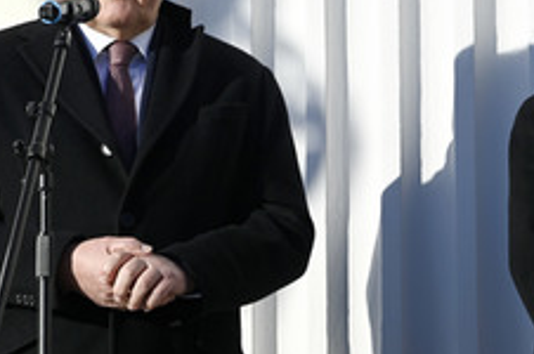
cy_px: 153
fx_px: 6206
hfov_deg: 4.9
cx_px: 367
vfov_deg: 3.3
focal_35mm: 419
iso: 250
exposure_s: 1/320
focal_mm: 210
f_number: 11
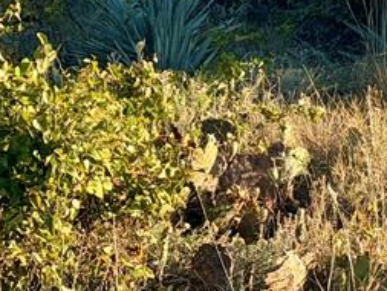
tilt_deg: -0.8
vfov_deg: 7.4
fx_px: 2170
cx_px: 303
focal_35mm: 194
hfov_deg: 10.2
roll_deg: +1.9
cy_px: -242
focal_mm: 6.76
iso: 64
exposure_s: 1/2342
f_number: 1.78
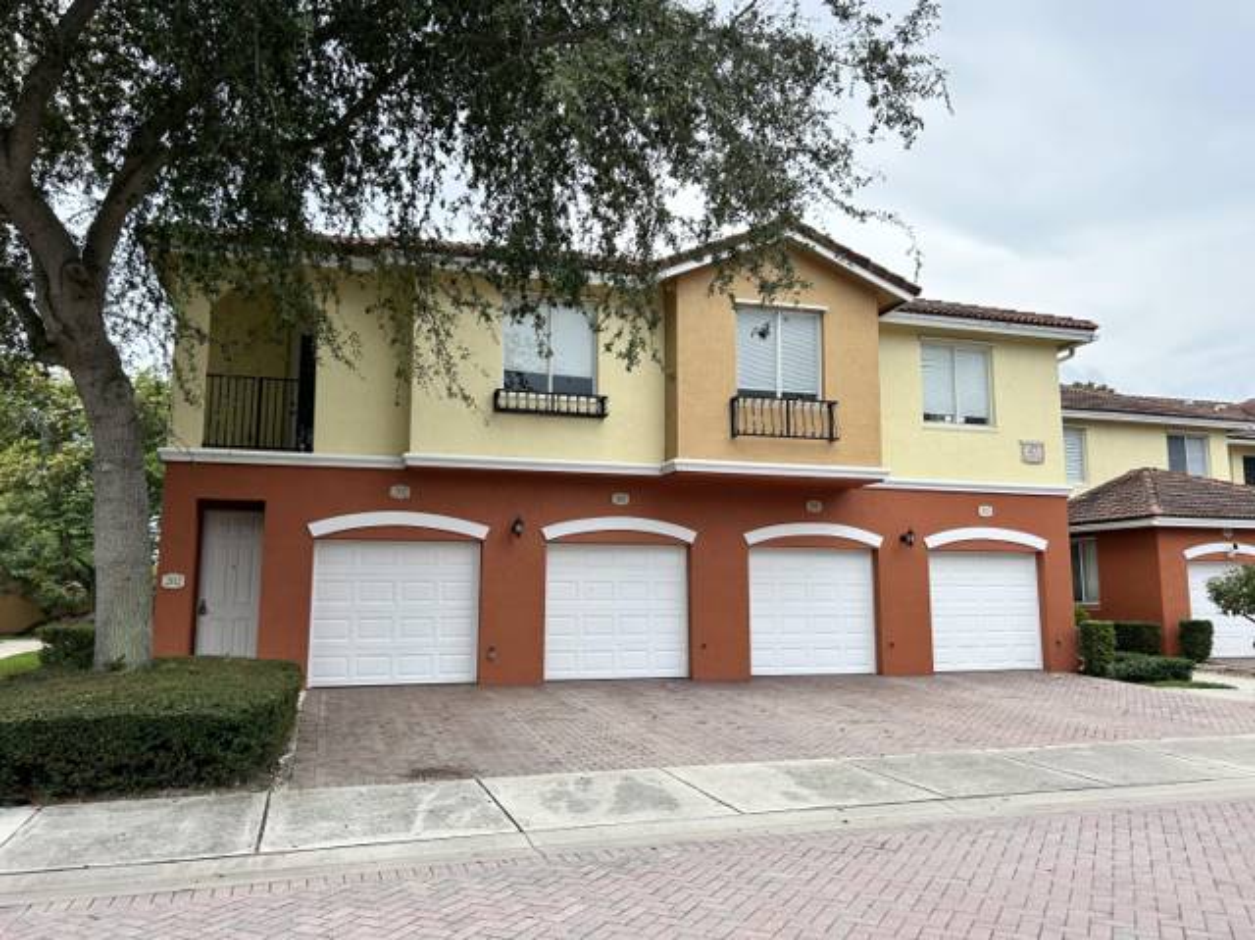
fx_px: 942
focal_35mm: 26
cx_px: 628
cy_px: 470
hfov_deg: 67.3
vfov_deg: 53.0
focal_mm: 5.7
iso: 50
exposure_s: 1/2915
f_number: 1.5
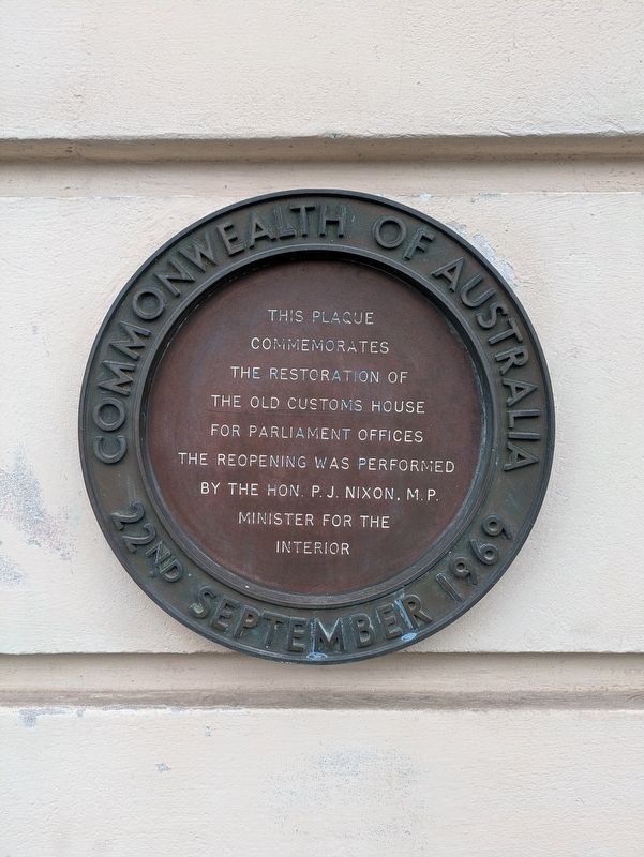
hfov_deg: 54.9
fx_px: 619
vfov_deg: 69.4
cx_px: 322
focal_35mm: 25
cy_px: 428
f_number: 1.89
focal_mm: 5.43
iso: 48
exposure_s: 1/238
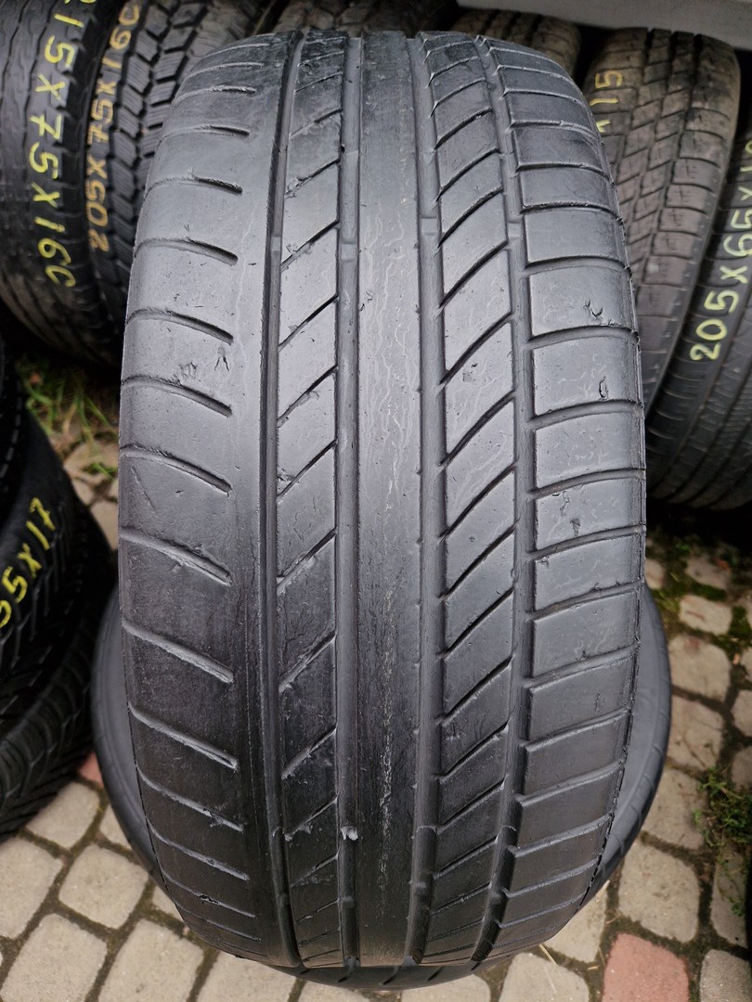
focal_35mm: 23
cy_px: 501
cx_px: 376
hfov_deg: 58.9
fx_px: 666
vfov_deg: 73.9
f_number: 1.8
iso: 50
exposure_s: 1/180
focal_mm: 5.4
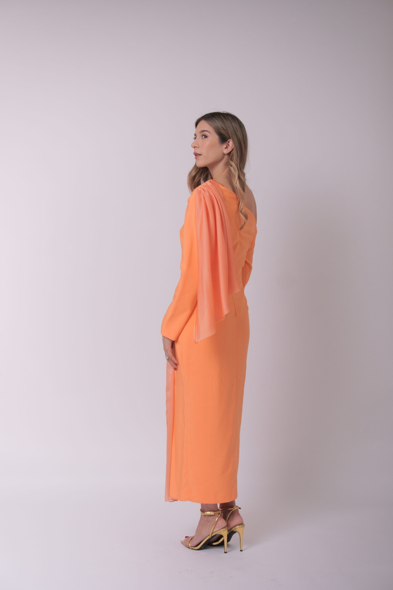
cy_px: 295
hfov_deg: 25.8
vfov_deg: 37.8
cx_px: 196
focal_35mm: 52
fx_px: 860
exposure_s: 1/320
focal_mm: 35
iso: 400
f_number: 5.6
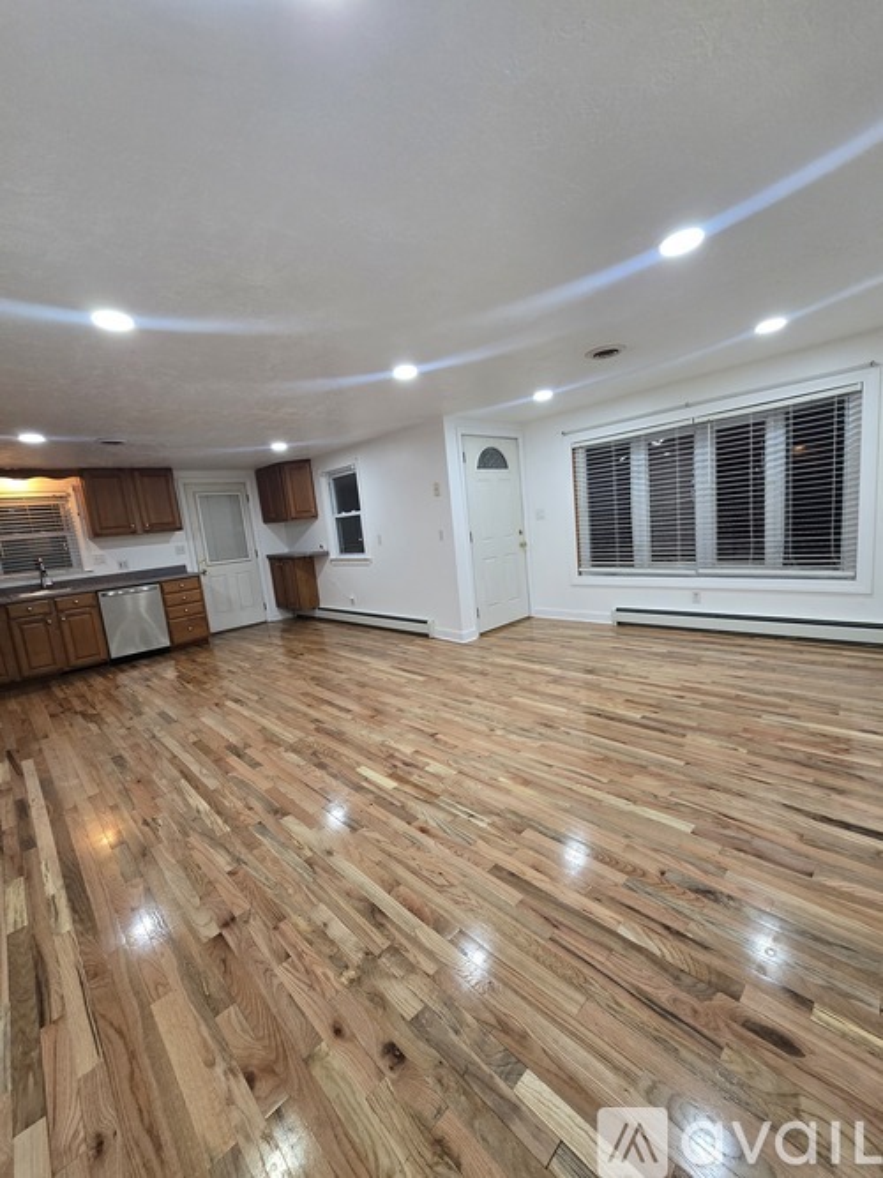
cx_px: 442
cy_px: 589
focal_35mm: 13
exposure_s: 1/60
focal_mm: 2.2
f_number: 2.2
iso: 200
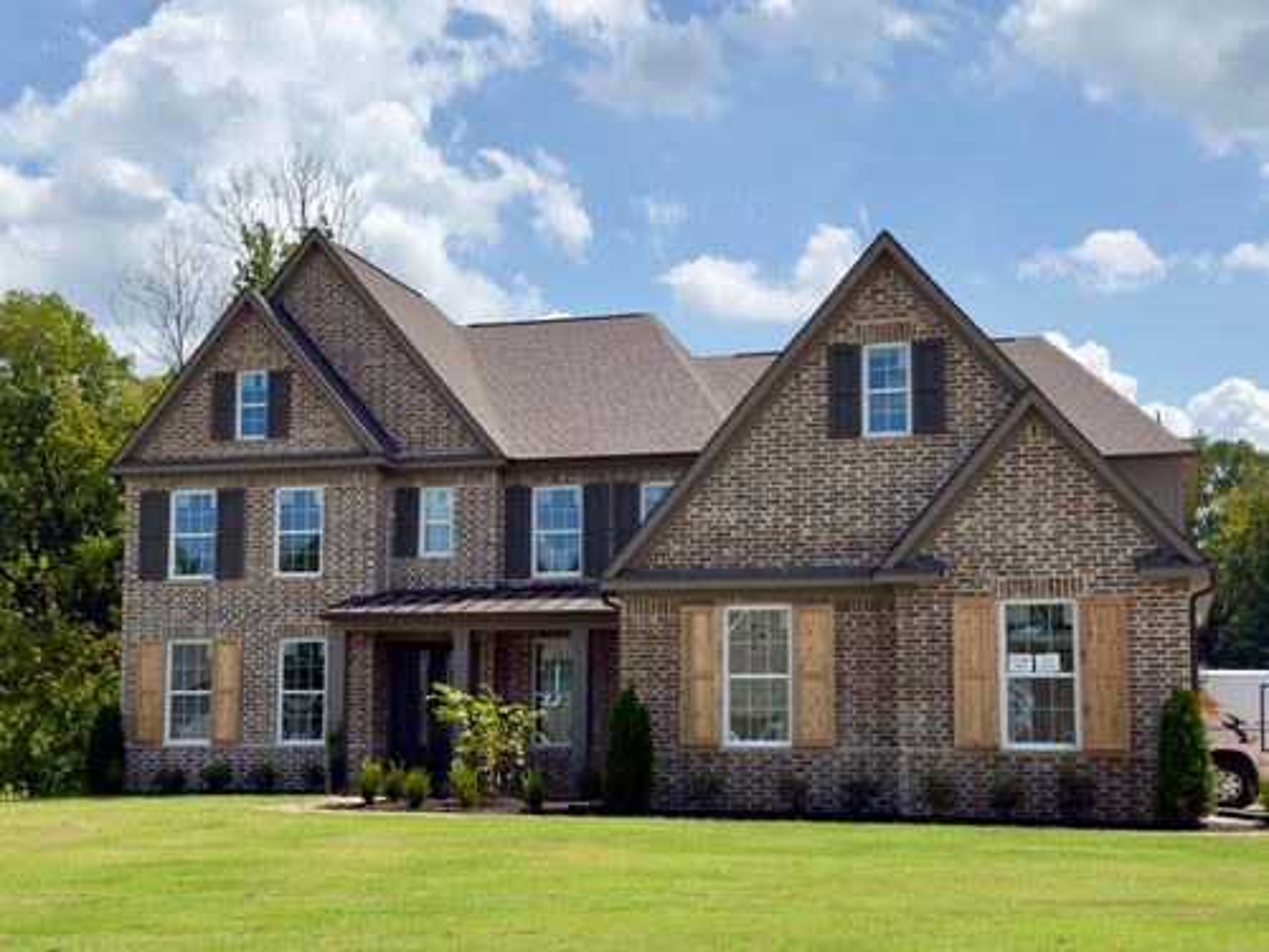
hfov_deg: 54.0
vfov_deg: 41.8
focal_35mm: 34
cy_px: 476
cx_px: 634
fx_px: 1246
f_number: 1.78
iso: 64
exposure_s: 1/6329
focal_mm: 6.76
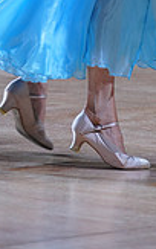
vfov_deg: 4.6
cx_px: 227
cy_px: -183
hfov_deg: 2.9
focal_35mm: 450
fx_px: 3058
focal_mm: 124
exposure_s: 1/500
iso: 500
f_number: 2.8
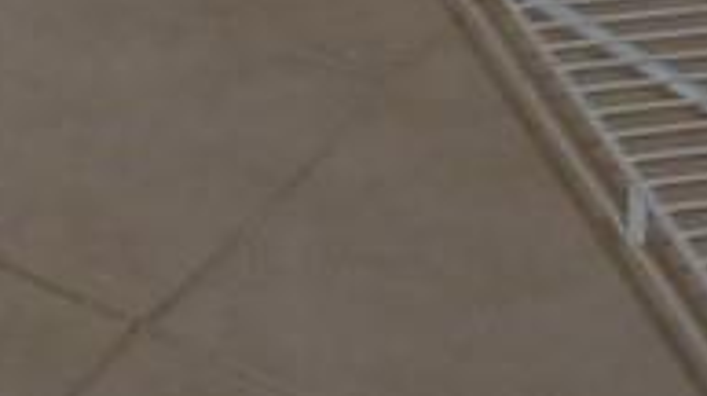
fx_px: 2603
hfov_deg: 14.9
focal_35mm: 139
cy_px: -898
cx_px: -143
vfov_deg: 7.4
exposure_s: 1/60
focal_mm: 4.3
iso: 125
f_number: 3.3
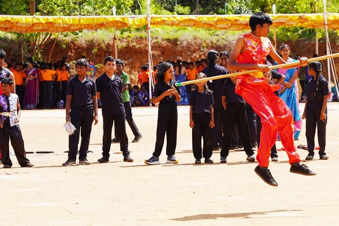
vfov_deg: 8.2
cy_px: 80
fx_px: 1581
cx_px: 236
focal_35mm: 168
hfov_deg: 12.2
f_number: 7.1
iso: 100
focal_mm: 105
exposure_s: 1/200
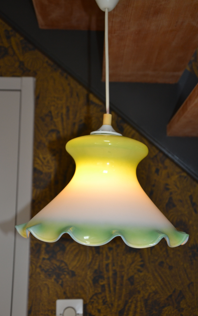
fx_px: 423
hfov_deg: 26.3
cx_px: 100
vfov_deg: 41.1
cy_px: 158
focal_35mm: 49
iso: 400
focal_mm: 32
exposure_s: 1/100
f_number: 4.2
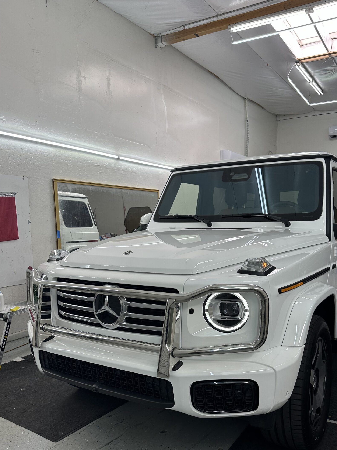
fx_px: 376
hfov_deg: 48.0
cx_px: 201
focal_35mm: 29
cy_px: 257
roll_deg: +1.1
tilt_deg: -4.3
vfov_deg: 61.4
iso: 80
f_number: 1.78
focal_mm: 6.86
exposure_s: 1/293
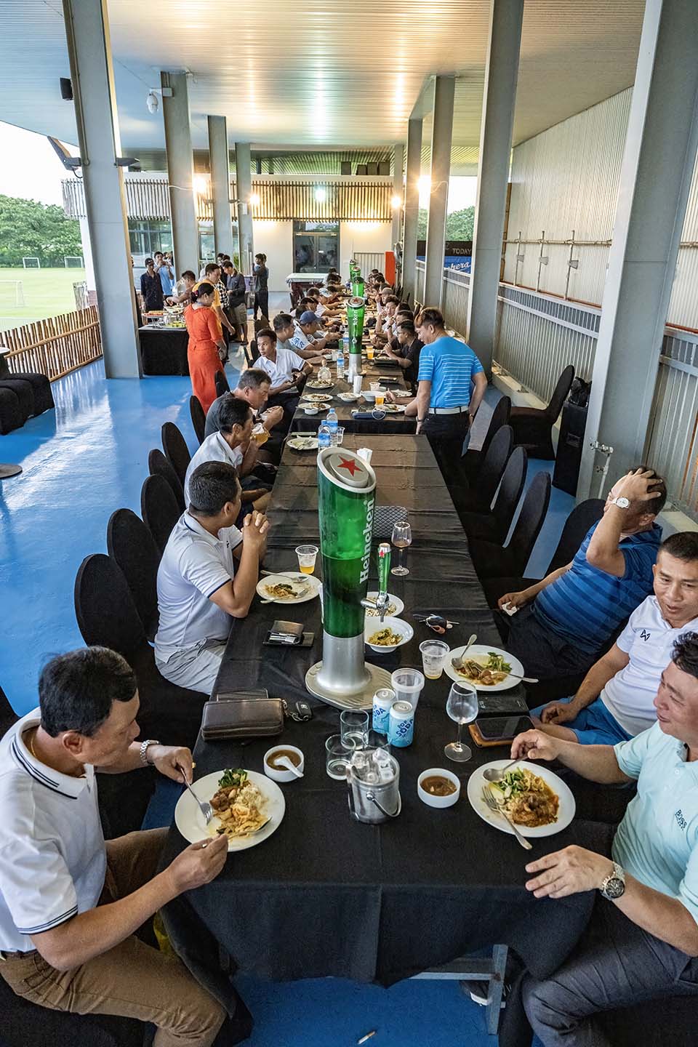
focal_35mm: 24
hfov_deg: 53.1
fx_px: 698
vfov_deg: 73.7
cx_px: 349
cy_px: 524
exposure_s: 1/200
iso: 11400
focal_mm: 24
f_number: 5
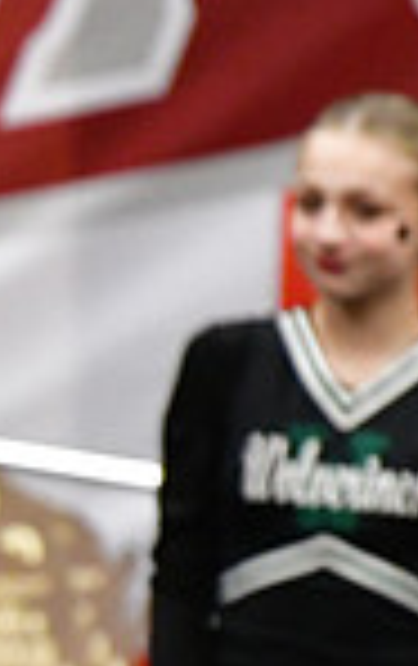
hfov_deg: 1.1
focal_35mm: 1197
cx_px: -773
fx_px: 21733
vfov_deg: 1.8
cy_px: 677
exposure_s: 1/500
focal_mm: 200
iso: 5000
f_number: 3.5
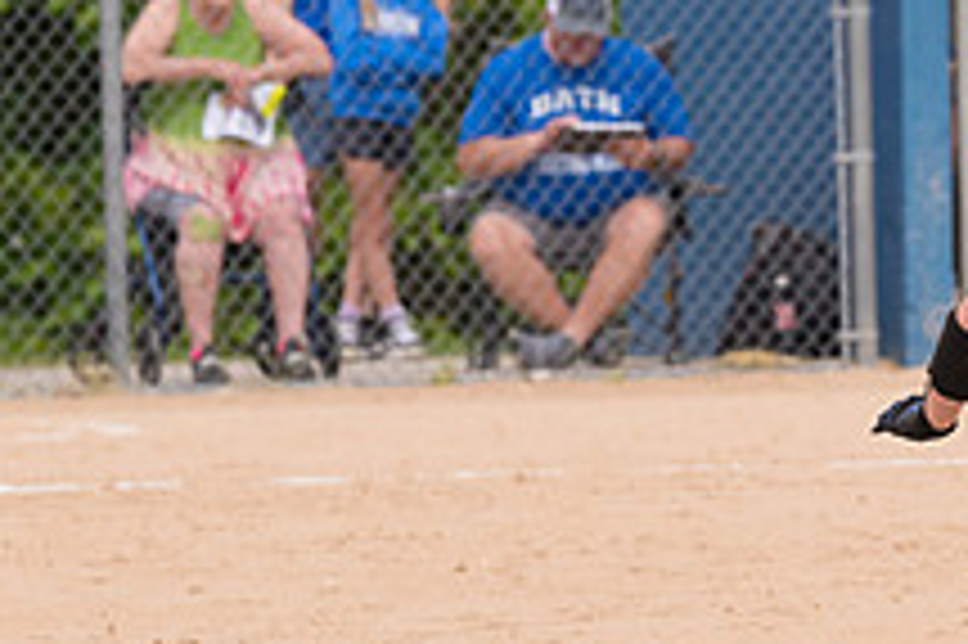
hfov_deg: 2.9
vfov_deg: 1.9
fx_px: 19022
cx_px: 1256
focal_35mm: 708
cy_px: 356
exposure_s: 1/1600
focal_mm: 175
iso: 320
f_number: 5.6
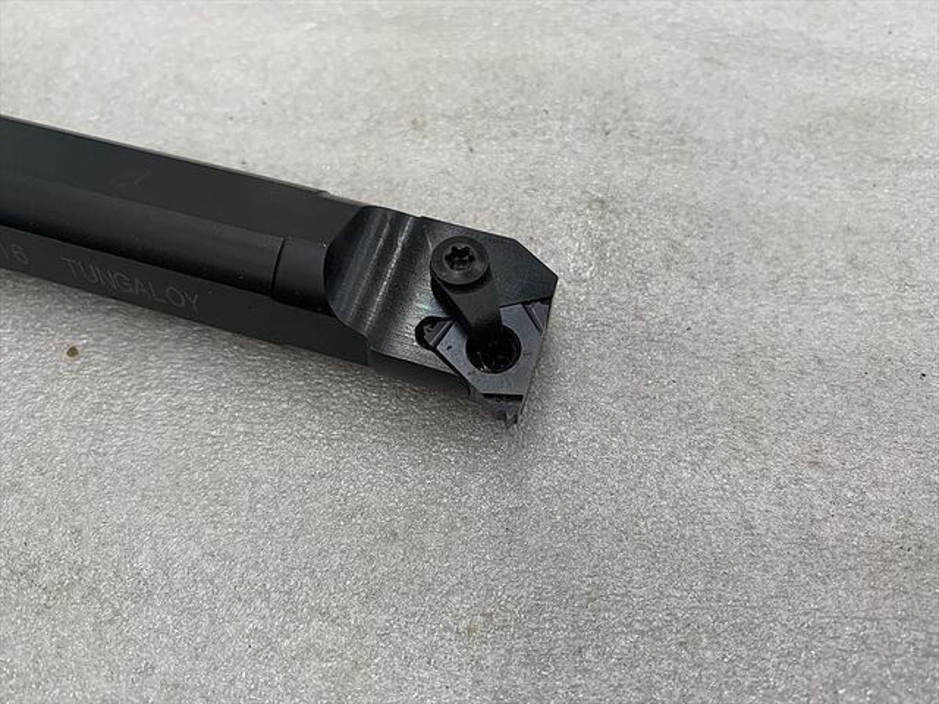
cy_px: 352
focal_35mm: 26
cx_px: 470
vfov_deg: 53.1
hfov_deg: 67.3
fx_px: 705
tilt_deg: -61.5
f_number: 1.8
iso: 100
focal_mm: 4.25
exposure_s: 1/98
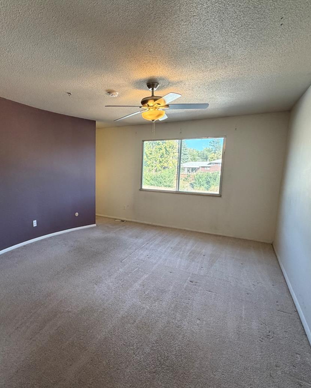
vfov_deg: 83.3
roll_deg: -0.4
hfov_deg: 69.6
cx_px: 114
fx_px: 219
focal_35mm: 19
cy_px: 195
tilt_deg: -8.1
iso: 250
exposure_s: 1/121
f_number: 2.2
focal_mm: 2.22
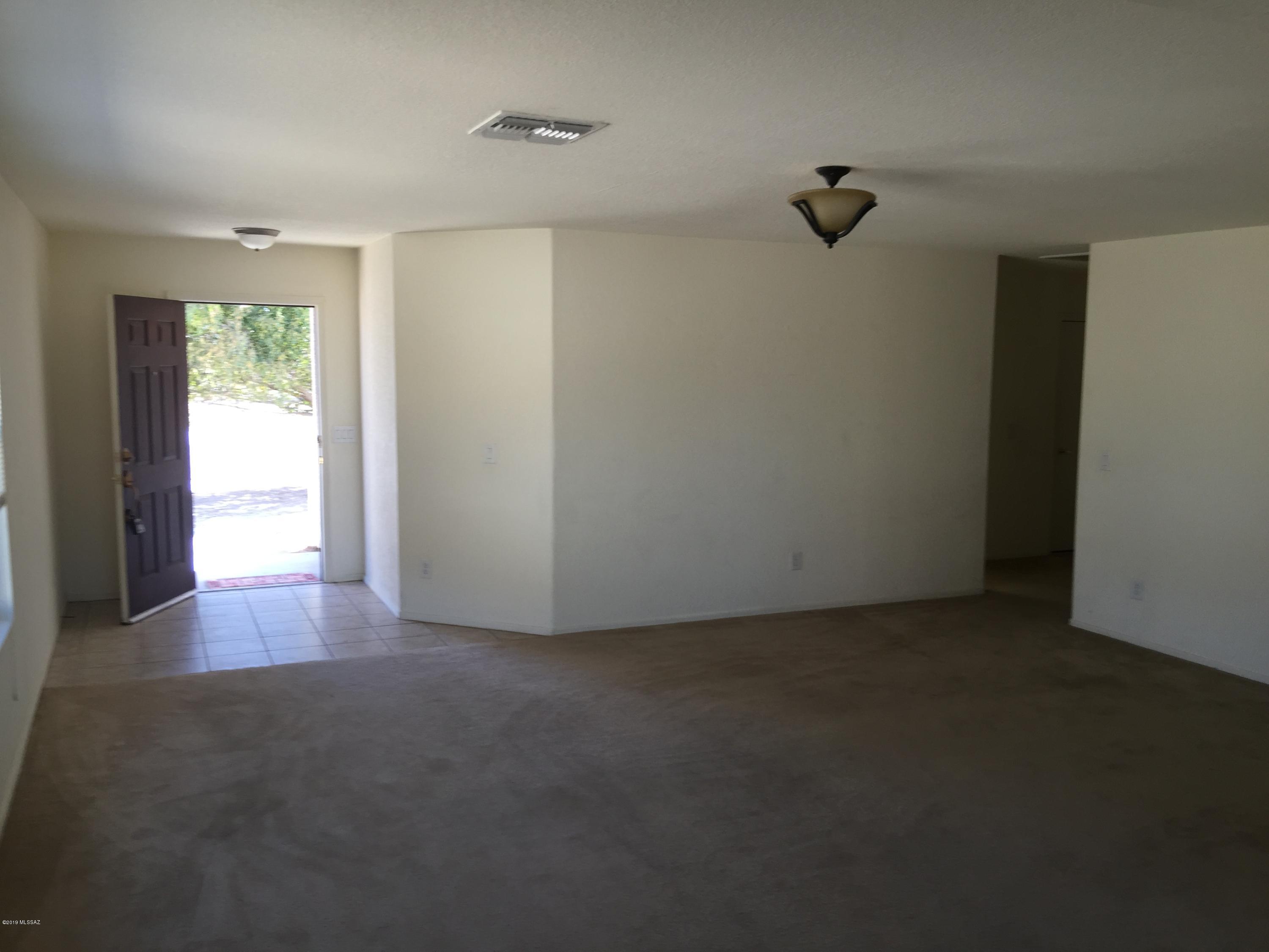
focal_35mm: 29
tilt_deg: -6.7
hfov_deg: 61.7
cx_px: 634
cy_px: 476
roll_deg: +0.1
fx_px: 1063
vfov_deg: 48.2
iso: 32
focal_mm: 4.15
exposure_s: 1/60
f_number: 2.2
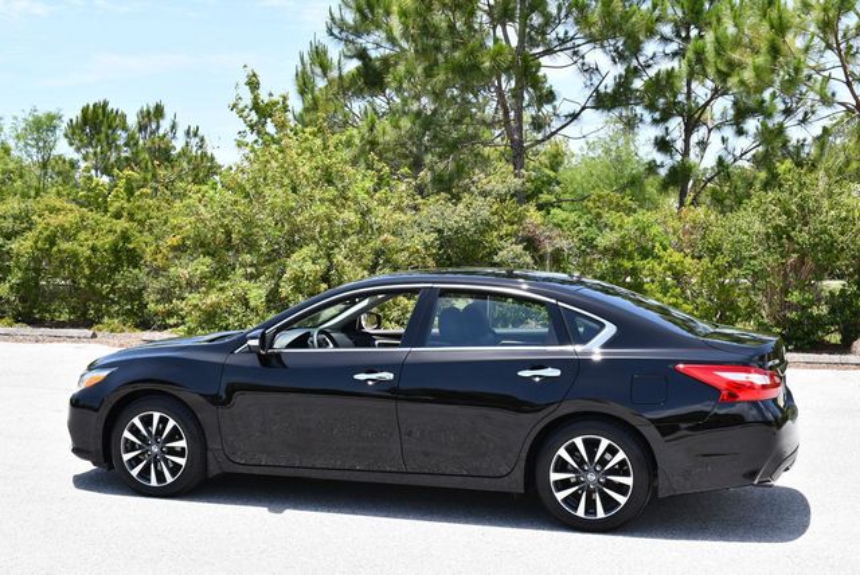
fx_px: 1243
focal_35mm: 52
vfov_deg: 26.0
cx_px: 430
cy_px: 288
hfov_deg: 38.2
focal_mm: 26
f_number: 8
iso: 200
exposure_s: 1/250
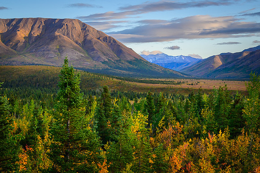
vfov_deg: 19.0
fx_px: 518
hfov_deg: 28.2
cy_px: 84
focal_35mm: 72
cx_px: 133
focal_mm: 70
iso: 800
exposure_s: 1/100
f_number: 16
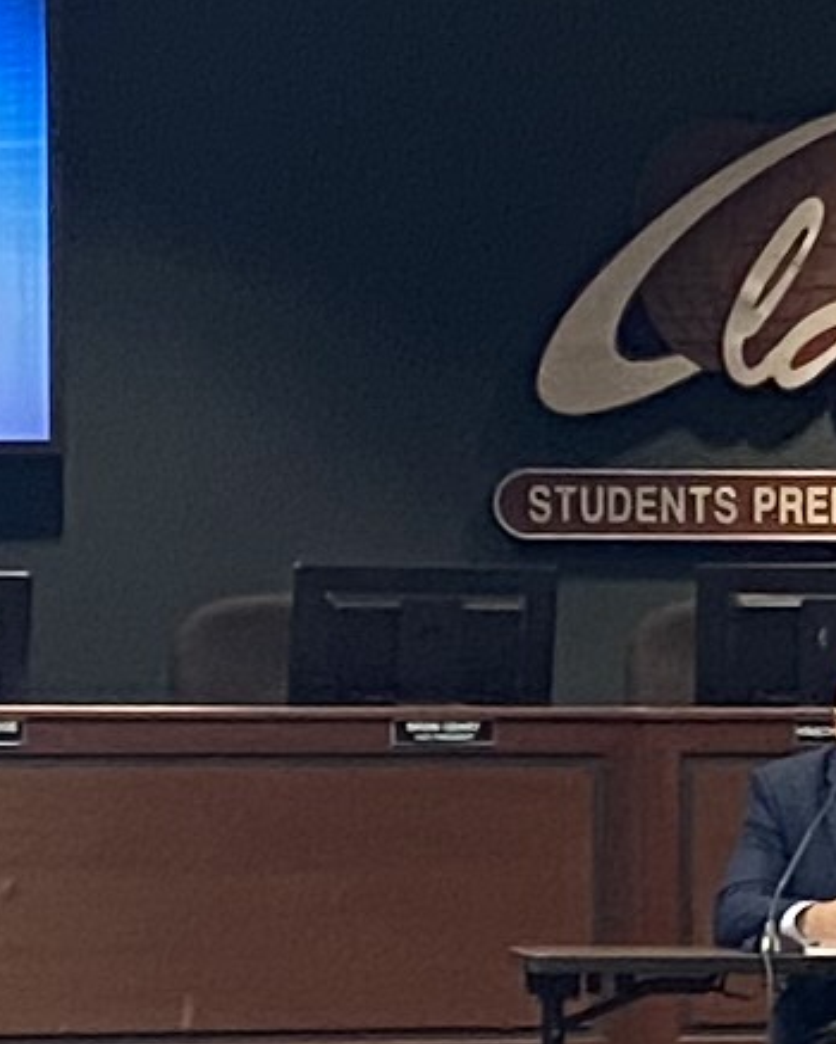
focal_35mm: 234
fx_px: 7232
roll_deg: -0.1
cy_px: 702
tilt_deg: +0.6
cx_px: 1436
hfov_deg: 6.5
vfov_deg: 8.3
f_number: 1.8
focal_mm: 4.25
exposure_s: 1/60
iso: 250
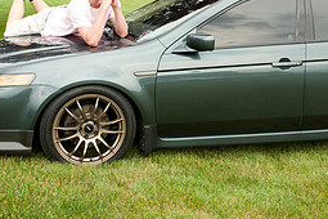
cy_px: -8
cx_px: 212
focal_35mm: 66
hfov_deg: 30.3
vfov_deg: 19.9
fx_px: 601
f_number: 4.5
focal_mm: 29
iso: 500
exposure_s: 1/640
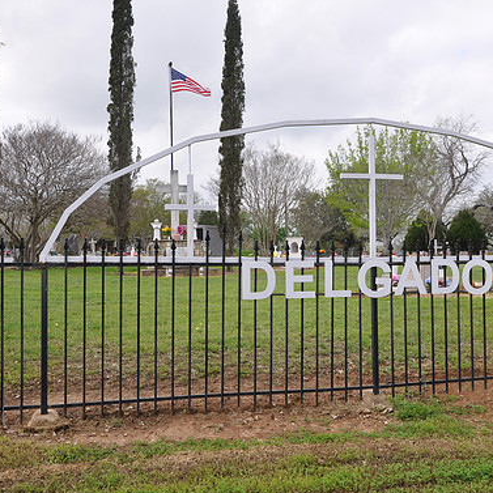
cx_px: 349
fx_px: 757
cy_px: 249
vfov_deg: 36.1
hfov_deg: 35.5
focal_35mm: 47
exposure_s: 1/160
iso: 200
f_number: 6.3
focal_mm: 24
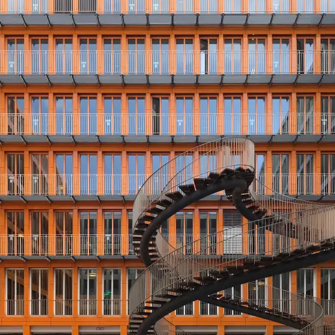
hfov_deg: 48.4
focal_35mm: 34
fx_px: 372
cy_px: 197
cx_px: 172
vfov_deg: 48.2
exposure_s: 1/580
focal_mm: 3.99
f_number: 1.8
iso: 20
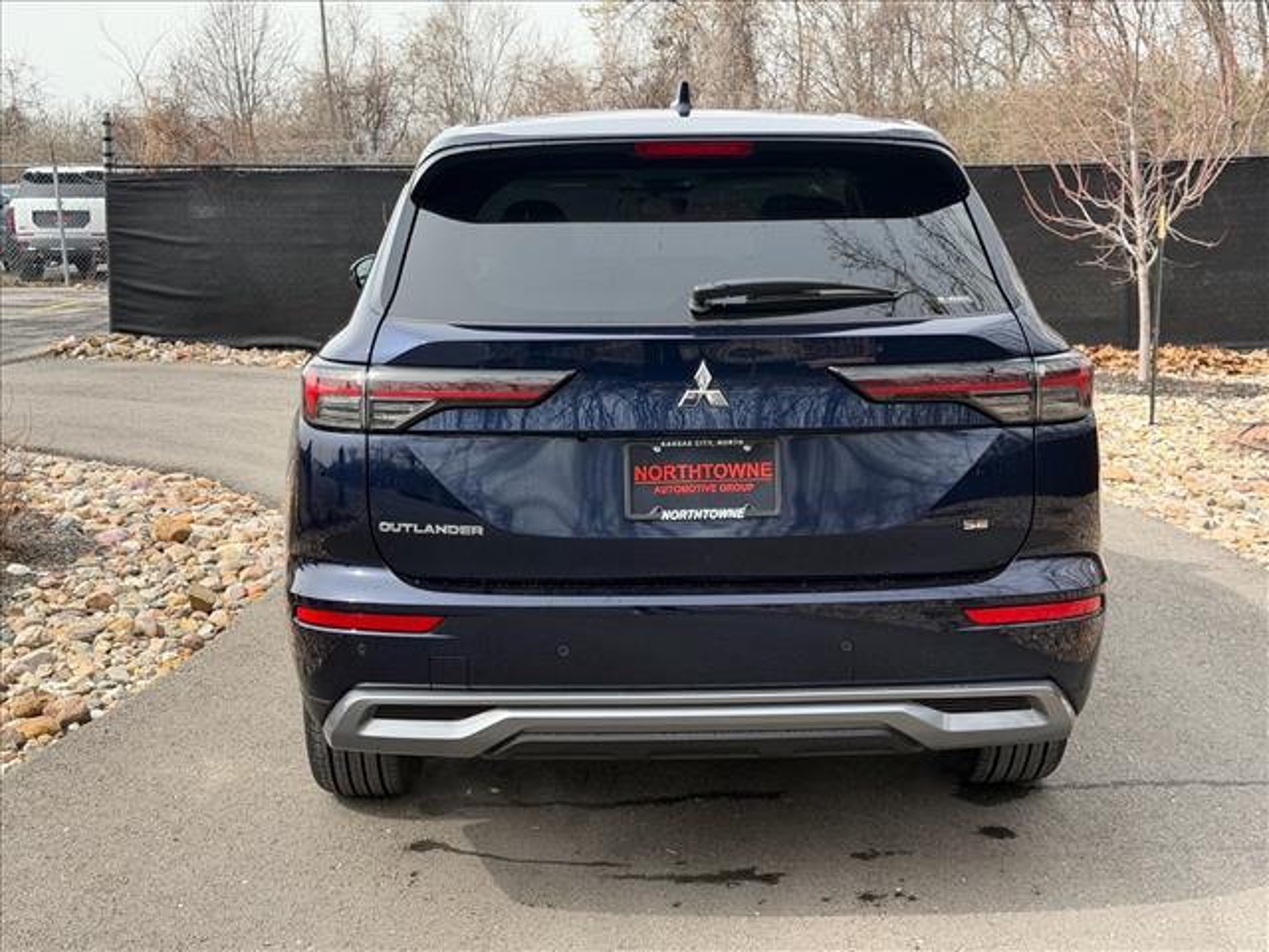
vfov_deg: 30.3
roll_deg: +2.2
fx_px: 1760
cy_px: 476
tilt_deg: -7.8
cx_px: 634
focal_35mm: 48
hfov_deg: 39.7
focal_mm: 6.76
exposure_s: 1/1715
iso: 80
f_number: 1.78
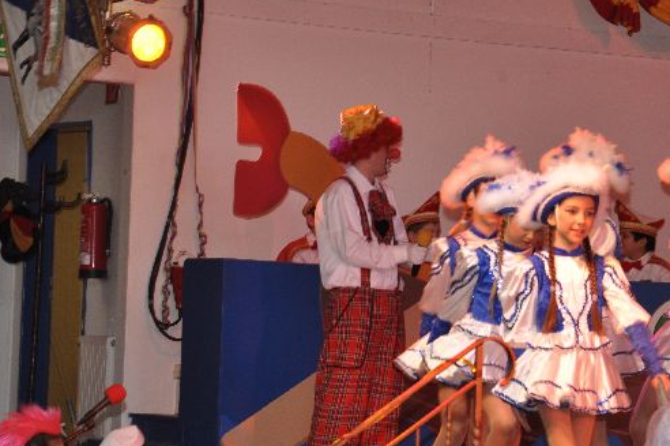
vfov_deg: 8.5
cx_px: 477
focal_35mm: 161
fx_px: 2993
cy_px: 357
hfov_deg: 12.7
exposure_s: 1/60
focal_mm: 66
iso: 400
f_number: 5.3
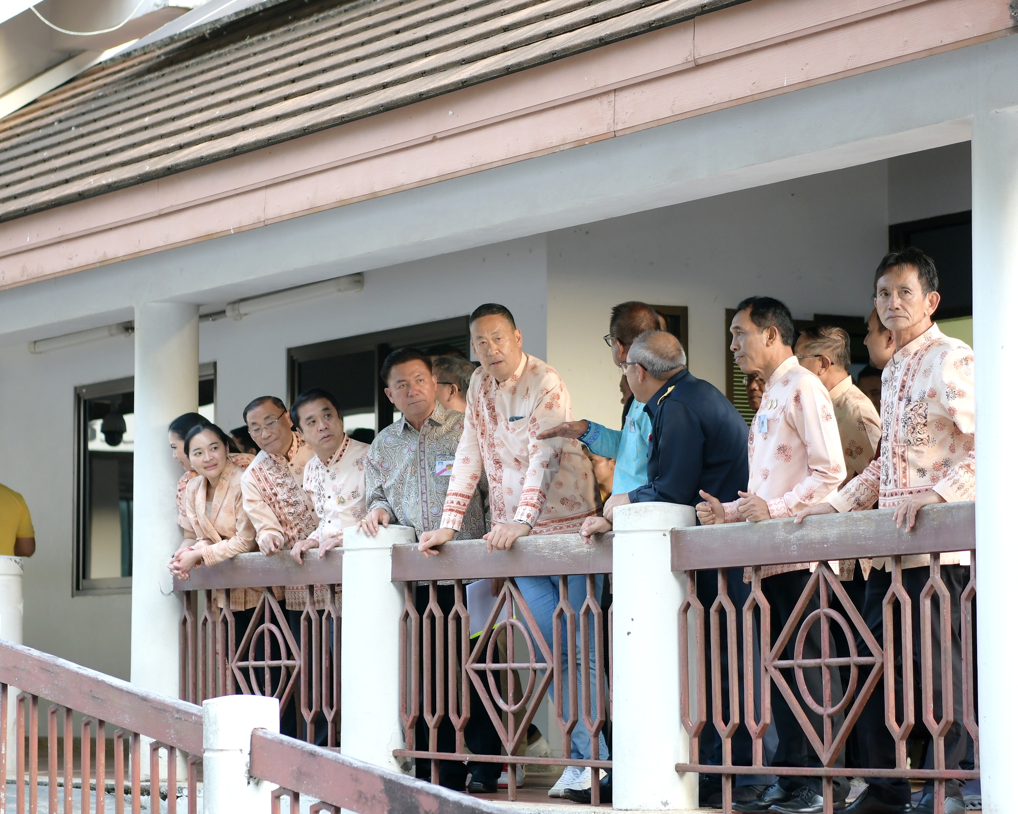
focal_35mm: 119
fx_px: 3585
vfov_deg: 13.0
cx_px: 499
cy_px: 406
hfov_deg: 16.2
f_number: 2.8
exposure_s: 1/100
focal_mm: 70
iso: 320
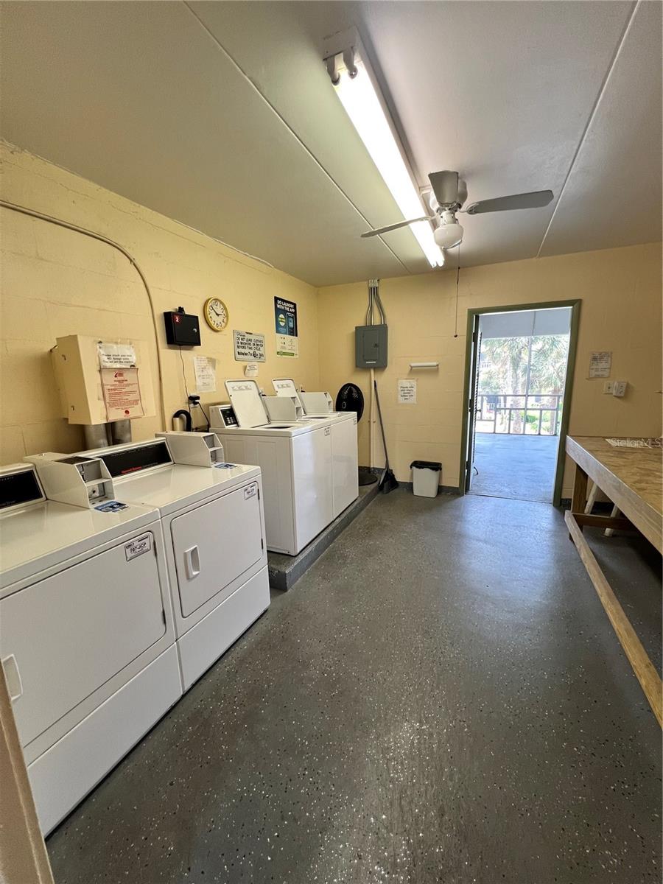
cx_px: 332
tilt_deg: -10.0
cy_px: 442
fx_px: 332
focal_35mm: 13
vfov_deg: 106.2
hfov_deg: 89.9
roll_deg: +2.1
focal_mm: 1.57
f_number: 1.8
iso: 200
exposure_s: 1/120
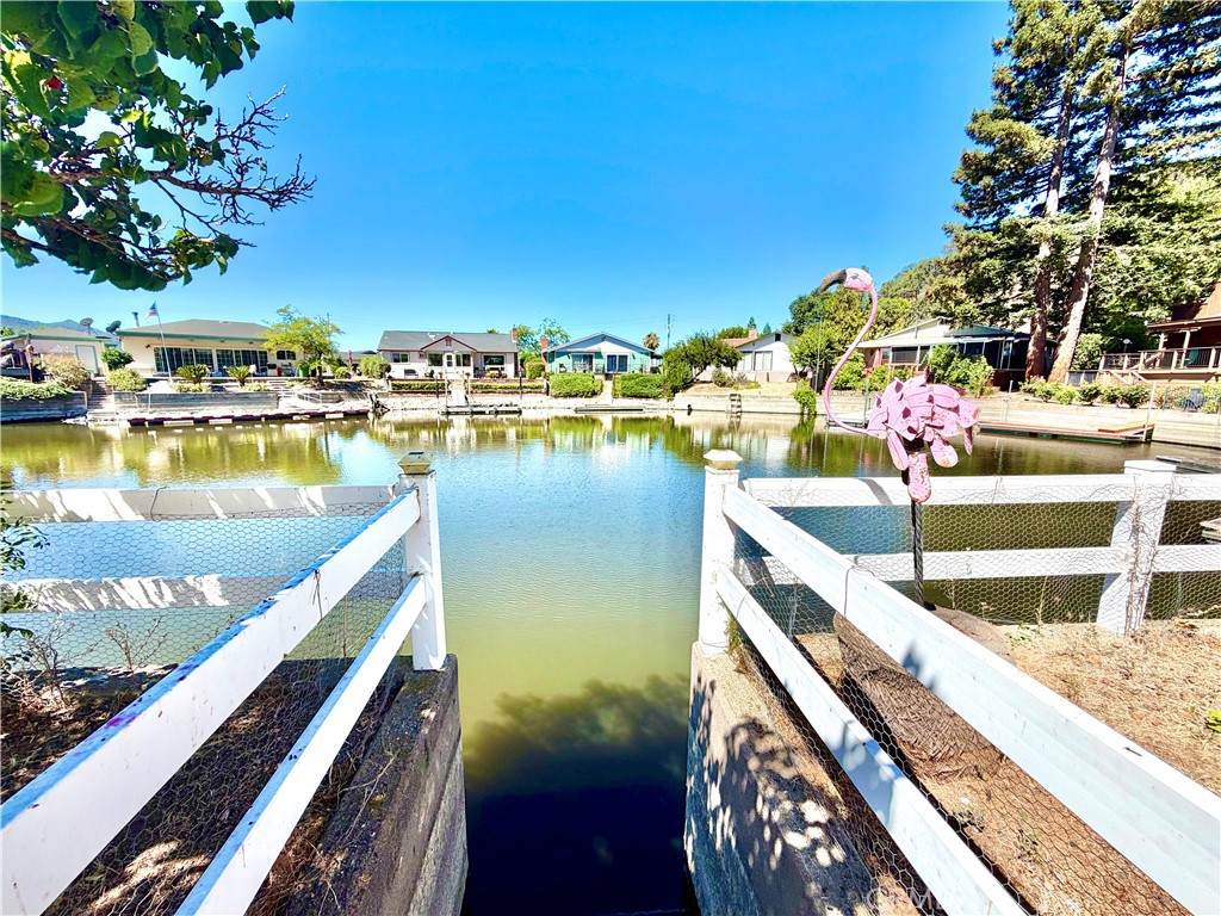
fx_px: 494
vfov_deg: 85.7
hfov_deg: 102.1
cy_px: 458
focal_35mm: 14
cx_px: 610
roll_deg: +0.2
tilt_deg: -8.9
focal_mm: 2.22
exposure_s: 1/853
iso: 20
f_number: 2.2
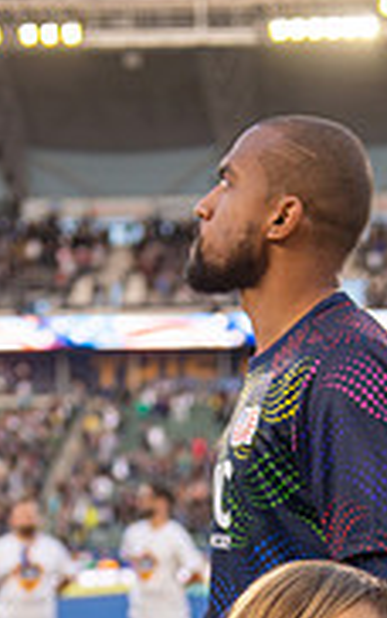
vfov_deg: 18.7
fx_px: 1786
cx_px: 282
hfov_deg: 12.3
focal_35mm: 106
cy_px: 713
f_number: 2.8
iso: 200
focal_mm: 42
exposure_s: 1/640
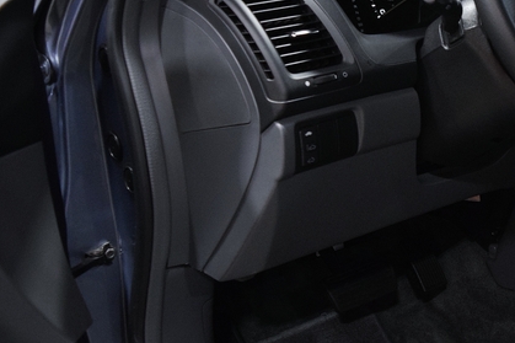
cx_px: 520
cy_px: 167
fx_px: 944
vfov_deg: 20.6
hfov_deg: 28.6
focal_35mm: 66
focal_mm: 18
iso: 3200
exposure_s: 1/60
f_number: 3.5
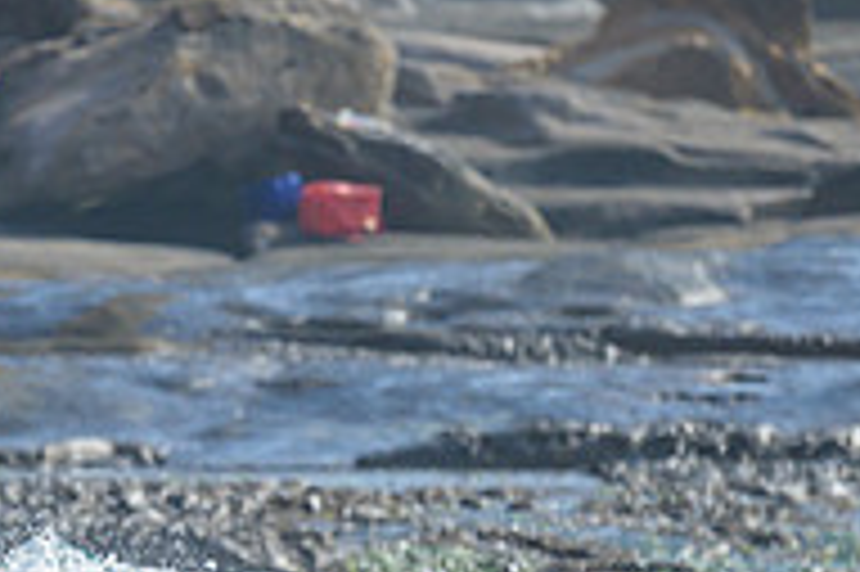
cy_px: 682
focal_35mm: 2429
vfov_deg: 0.6
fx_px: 57975
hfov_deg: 0.8
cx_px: 306
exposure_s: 1/2000
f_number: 6.3
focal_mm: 800
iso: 250
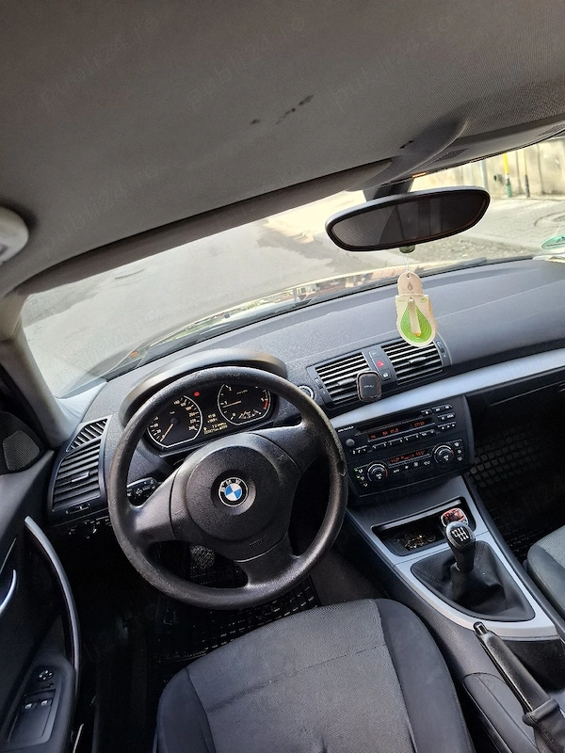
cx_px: 282
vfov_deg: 73.9
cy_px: 376
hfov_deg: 58.9
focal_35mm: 23
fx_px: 501
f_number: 1.8
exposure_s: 1/100
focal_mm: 5.54
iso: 64
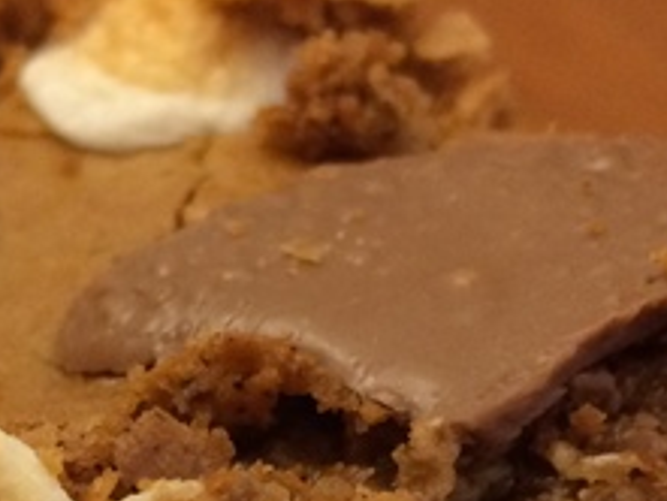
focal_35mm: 103
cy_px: 759
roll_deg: +6.1
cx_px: 65
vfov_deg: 13.5
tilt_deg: -43.7
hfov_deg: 18.7
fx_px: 1986
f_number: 2.2
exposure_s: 1/30
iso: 160
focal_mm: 4.15
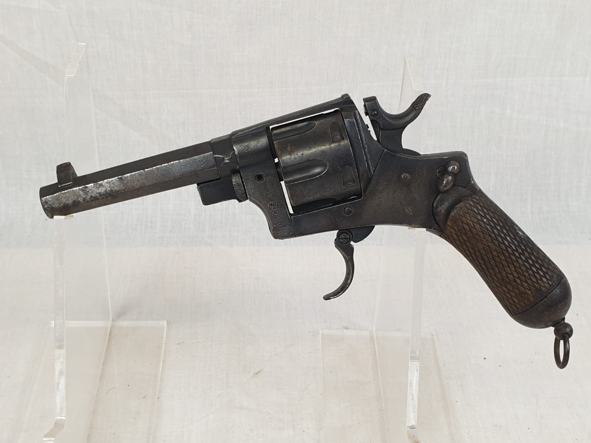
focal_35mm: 26
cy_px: 222
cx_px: 296
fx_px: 444
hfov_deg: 67.3
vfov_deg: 53.1
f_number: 2.4
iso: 64
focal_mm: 4.3
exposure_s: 1/50
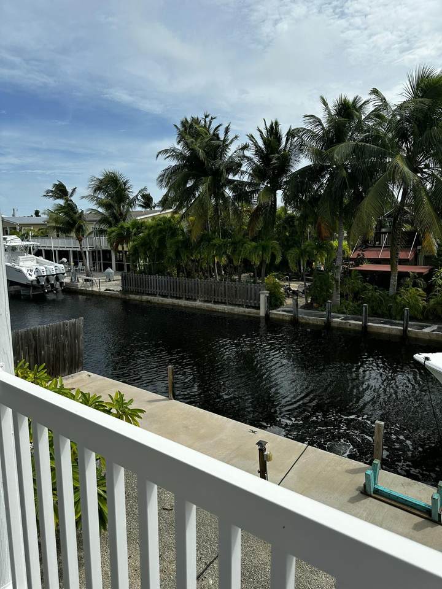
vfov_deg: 71.6
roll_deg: +0.8
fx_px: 409
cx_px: 221
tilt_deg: -8.9
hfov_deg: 56.8
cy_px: 294
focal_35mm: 24
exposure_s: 1/6623
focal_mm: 6.86
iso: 80
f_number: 1.78
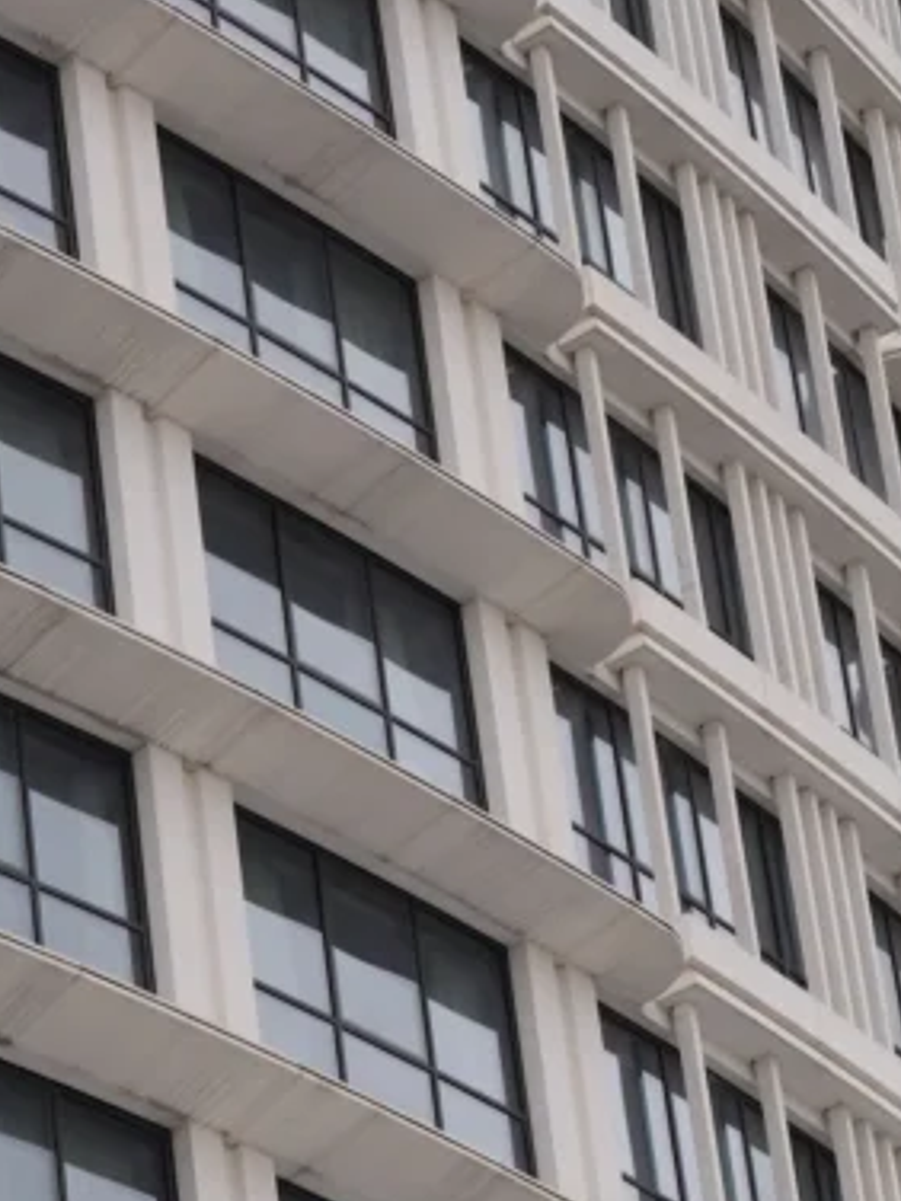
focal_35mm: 220
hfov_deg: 6.8
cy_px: 760
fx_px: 7635
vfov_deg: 9.0
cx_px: 366
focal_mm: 56
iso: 125
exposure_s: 1/250
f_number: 4
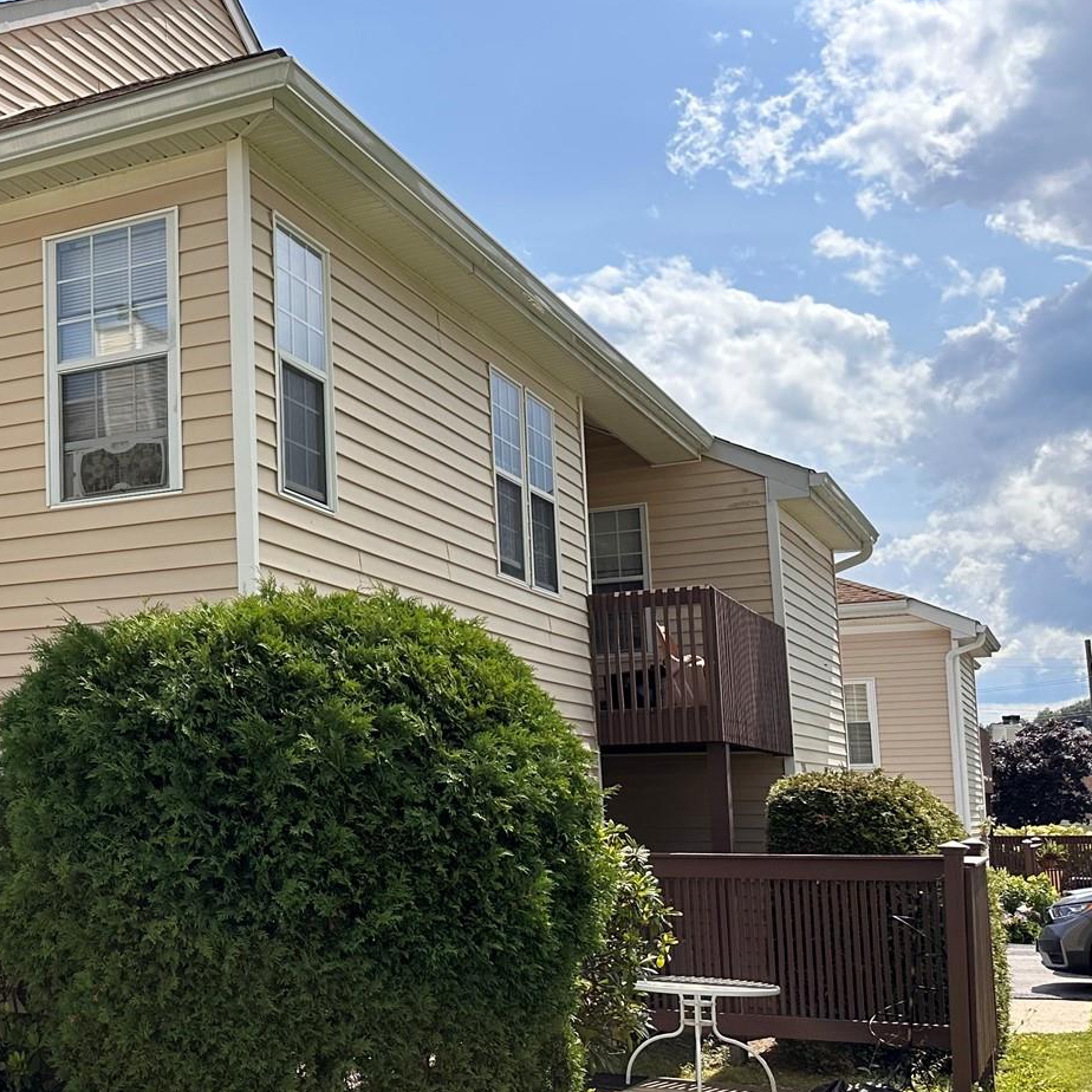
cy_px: 606
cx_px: -91
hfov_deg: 32.1
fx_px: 1677
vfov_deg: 36.0
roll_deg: +0.6
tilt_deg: +7.2
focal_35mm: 47
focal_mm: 6.86
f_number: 1.78
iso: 80
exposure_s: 1/4184
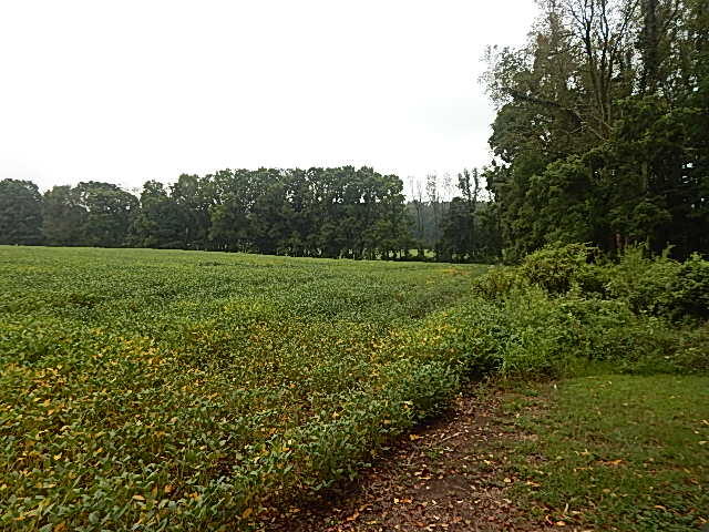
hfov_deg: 76.4
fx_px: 451
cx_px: 354
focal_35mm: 22
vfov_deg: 61.1
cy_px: 266
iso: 125
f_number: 3
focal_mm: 4
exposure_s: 1/250
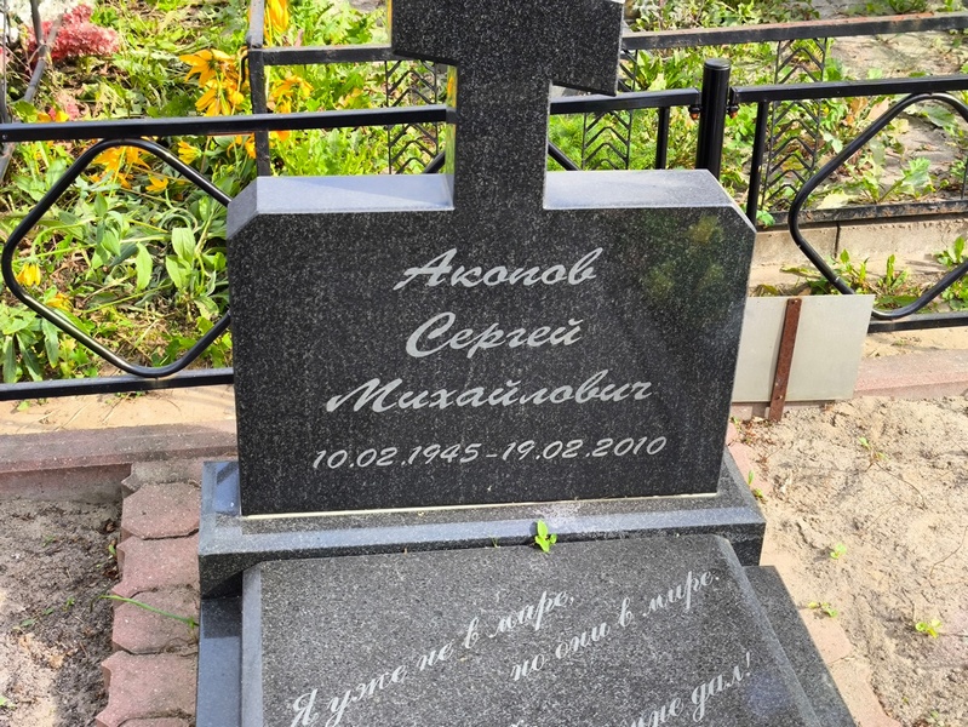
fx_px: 1399
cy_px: 364
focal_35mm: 50
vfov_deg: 29.1
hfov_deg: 38.2
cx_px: 484
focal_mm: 4.71
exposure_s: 1/268
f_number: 1.7
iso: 50
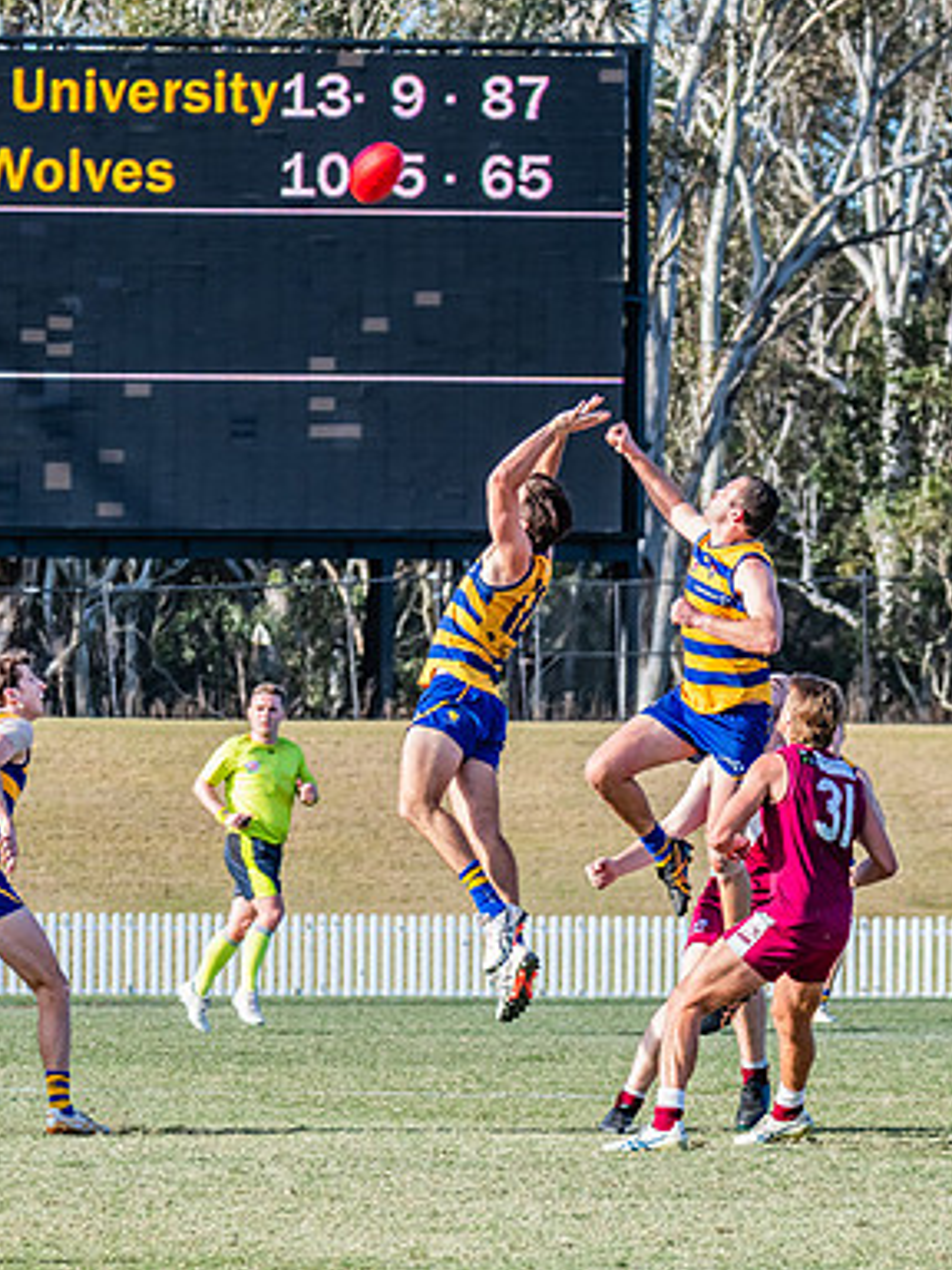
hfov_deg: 3.9
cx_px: 597
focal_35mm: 384
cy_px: 646
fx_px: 14081
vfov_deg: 5.2
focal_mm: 210
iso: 800
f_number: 9
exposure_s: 1/640
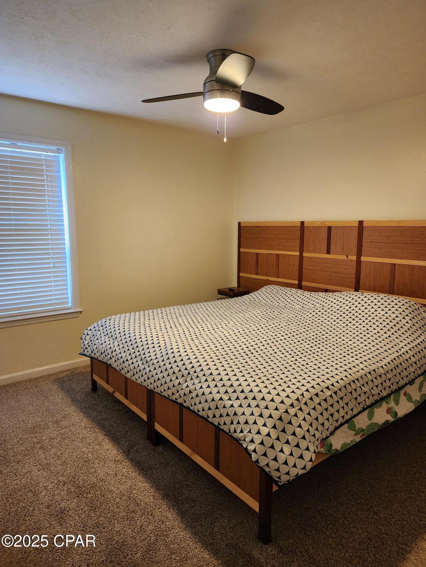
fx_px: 377
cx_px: 213
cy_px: 284
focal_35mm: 23
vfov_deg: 73.9
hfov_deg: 58.9
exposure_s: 1/120
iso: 400
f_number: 1.8
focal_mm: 6.4
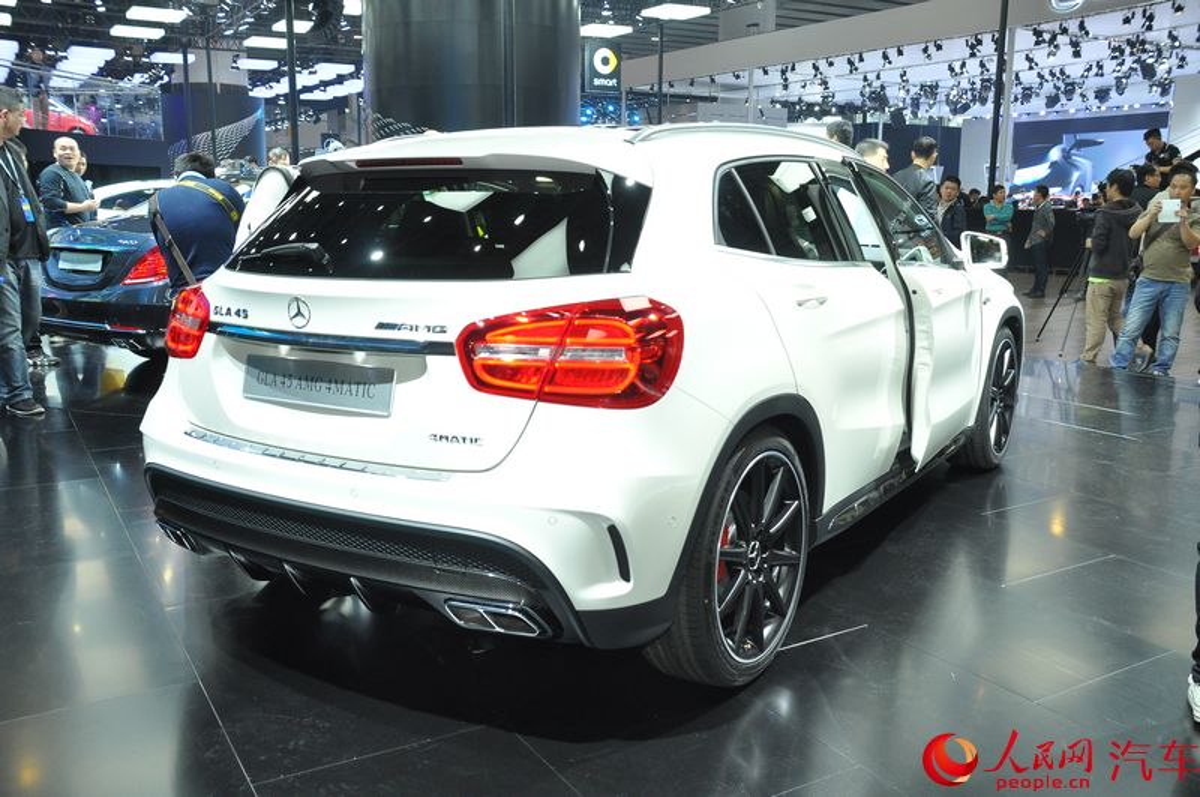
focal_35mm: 33
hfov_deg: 57.3
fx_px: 1098
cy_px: 398
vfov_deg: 39.9
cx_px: 600
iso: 800
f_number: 5
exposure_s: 1/80
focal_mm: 22
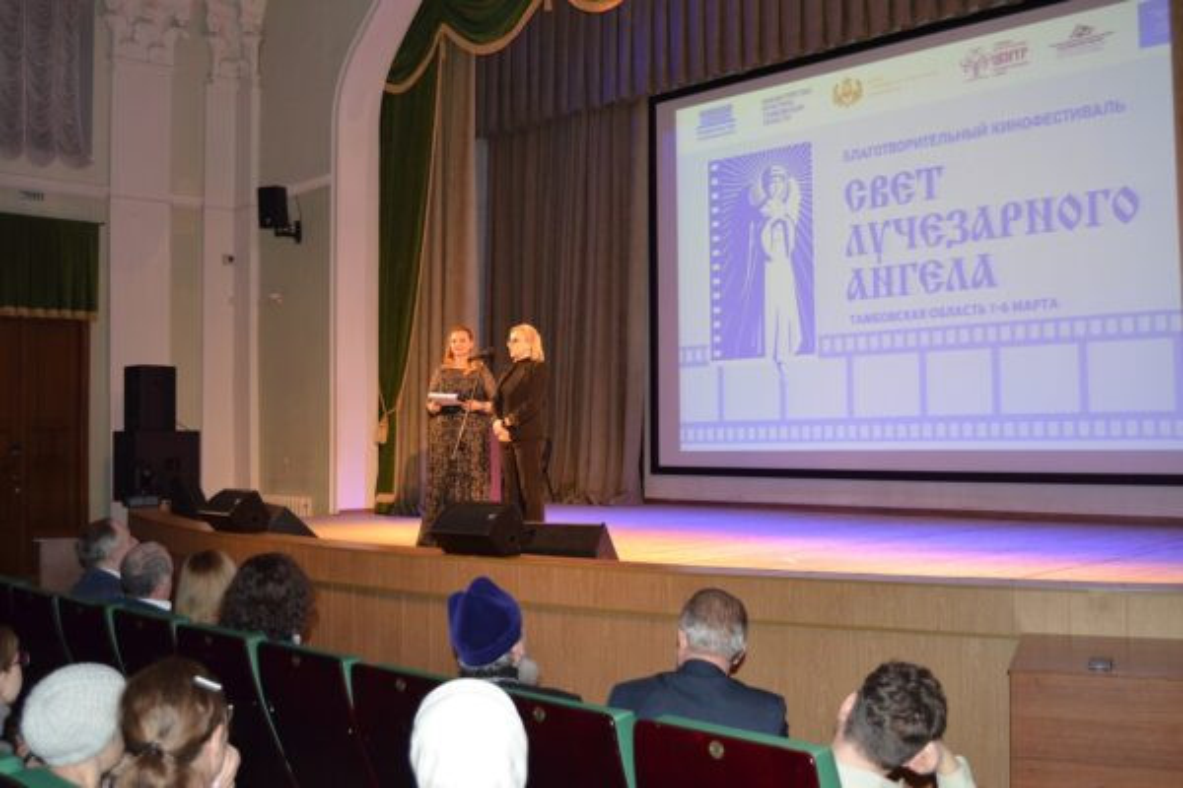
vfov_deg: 34.2
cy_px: 394
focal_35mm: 39
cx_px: 592
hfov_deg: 49.6
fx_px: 1281
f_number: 4
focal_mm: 26
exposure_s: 1/60
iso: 1800
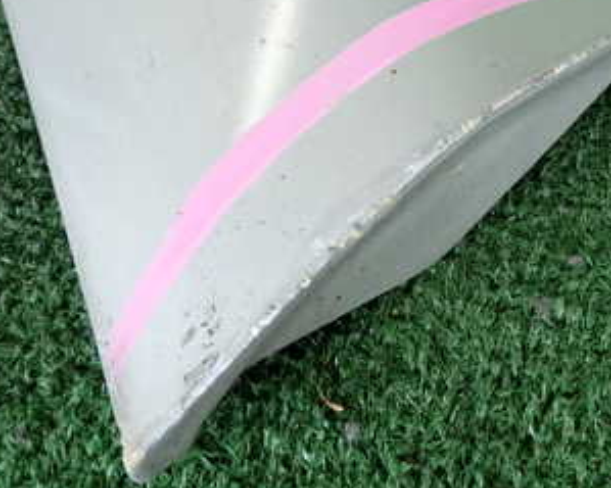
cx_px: 552
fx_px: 886
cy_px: 69
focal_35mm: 49
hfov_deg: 35.7
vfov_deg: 29.8
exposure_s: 1/125
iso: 200
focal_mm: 4.5
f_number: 2
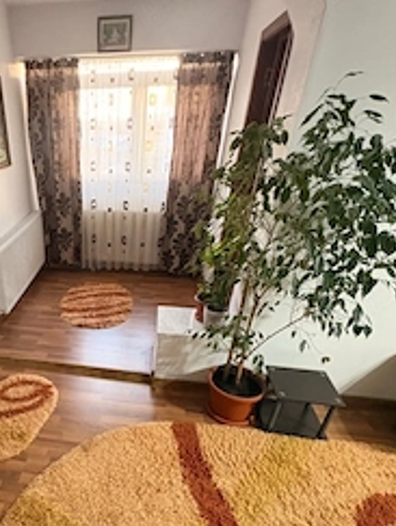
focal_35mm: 23
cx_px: 82
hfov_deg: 55.1
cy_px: 329
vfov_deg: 72.6
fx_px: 350
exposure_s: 1/50
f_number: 2.2
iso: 800
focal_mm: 2.22
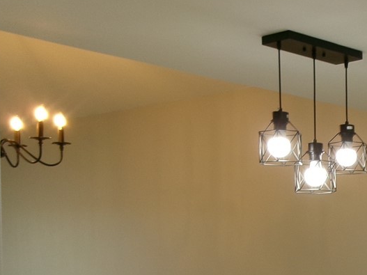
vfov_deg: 16.7
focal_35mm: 85
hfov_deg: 21.4
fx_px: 901
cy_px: 318
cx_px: 436
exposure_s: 1/34
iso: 101
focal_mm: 5.1
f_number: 3.9
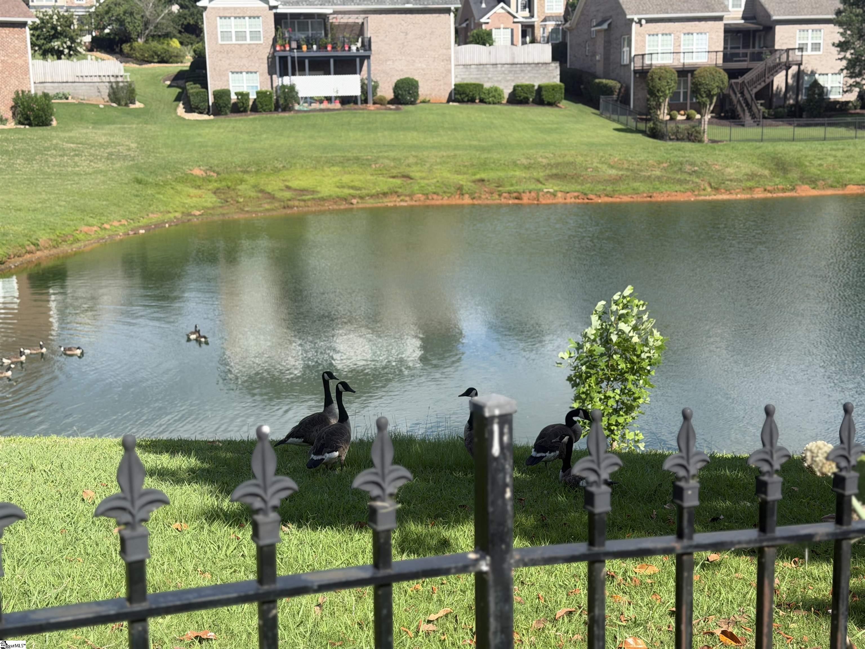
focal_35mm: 48
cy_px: 324
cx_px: 432
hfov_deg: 39.7
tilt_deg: -11.2
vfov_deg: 30.3
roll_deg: +1.9
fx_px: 1199
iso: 64
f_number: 1.78
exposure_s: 1/2865
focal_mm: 6.76
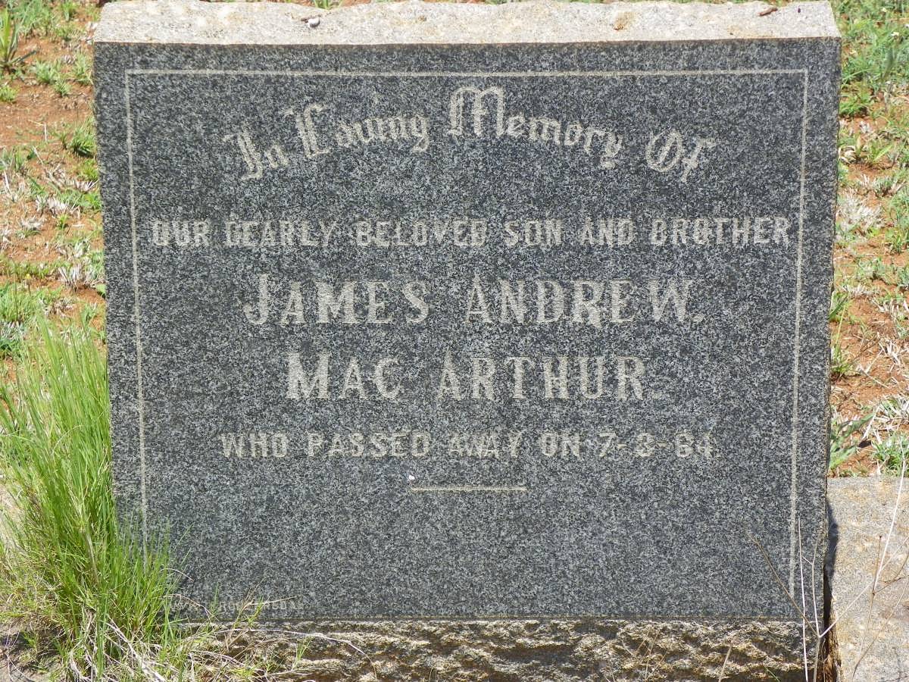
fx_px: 2915
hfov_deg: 17.7
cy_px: 341
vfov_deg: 13.3
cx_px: 454
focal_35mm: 111
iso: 64
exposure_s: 1/200
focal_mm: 19.7
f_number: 4
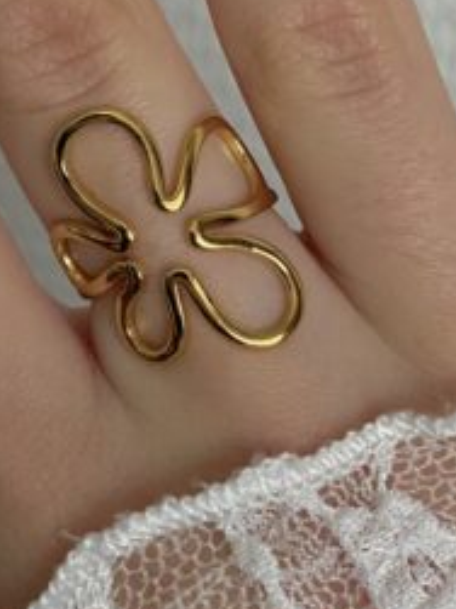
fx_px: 1459
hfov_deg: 17.7
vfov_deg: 23.3
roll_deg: +1.4
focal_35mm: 83
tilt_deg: -25.3
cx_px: 136
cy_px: 141
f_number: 1.8
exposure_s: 1/60
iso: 160
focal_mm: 4.25
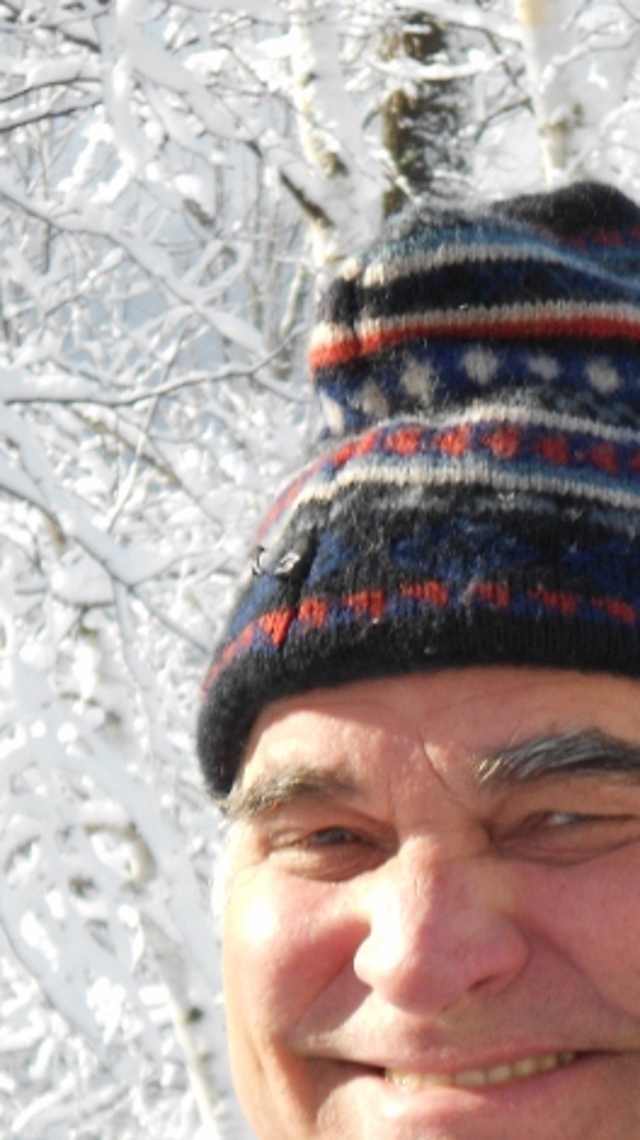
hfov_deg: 8.6
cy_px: 895
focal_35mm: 141
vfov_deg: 15.2
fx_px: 4258
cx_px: 548
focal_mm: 13.5
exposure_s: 1/160
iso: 80
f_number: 5.8
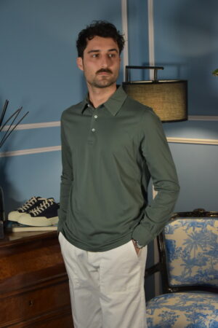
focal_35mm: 75
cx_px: 109
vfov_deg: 27.0
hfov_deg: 18.2
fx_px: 681
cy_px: 164
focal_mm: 50
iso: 1400
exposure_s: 1/125
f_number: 5
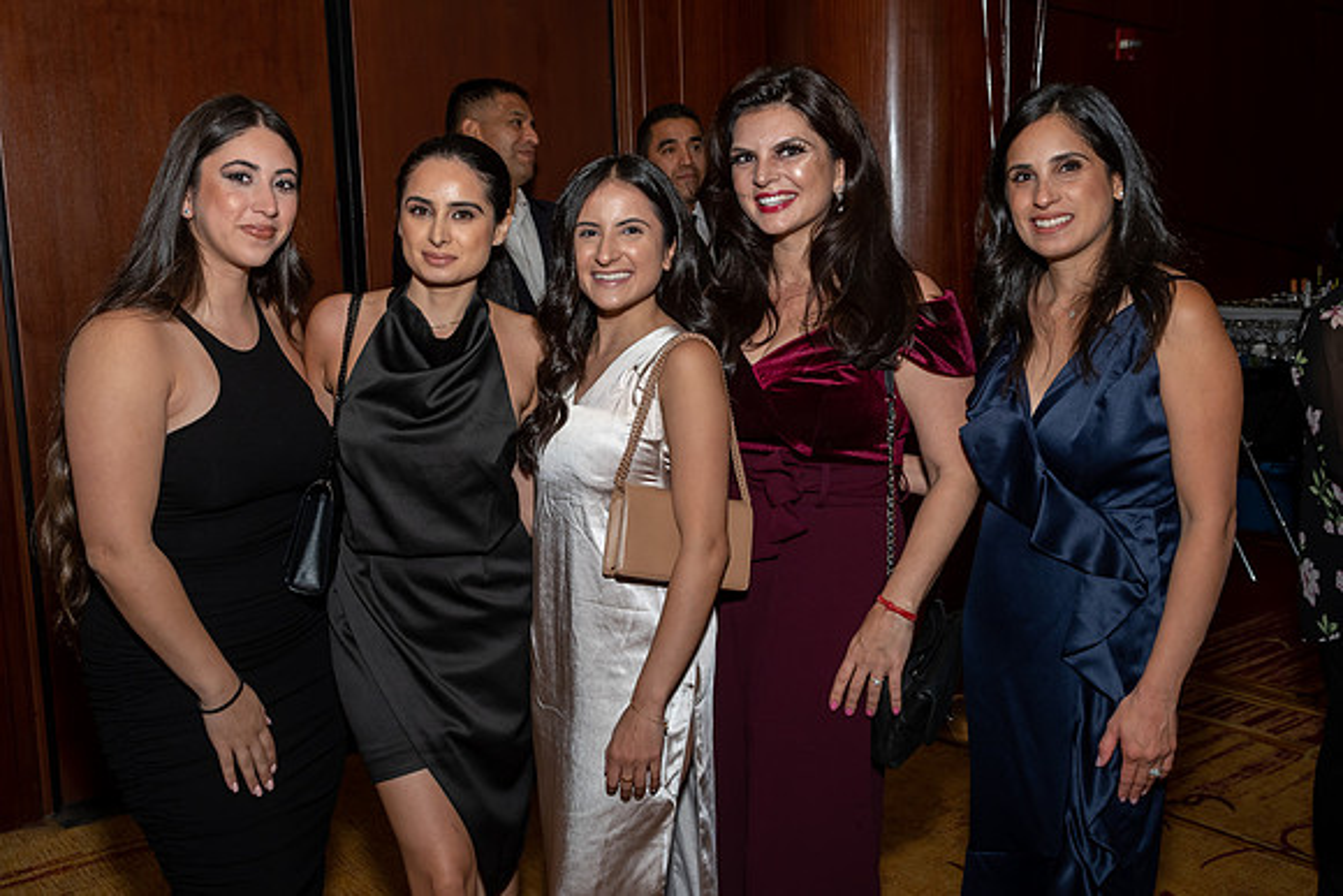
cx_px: 651
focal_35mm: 37
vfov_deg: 35.7
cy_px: 419
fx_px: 1389
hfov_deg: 51.6
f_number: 8
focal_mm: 23
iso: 500
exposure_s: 1/250
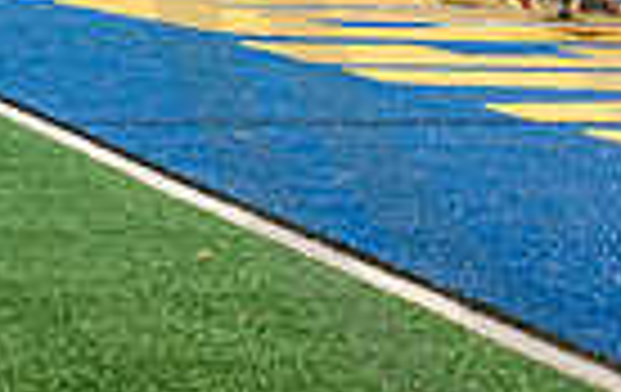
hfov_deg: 6.9
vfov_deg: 4.4
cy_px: -201
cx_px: 927
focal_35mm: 299
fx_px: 5073
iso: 2500
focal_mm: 70
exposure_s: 1/160
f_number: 4
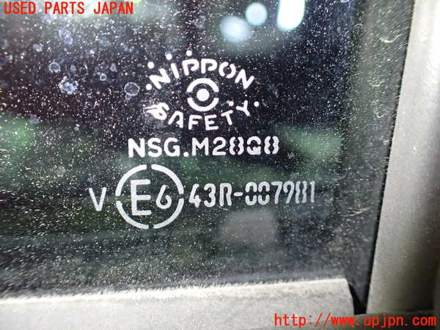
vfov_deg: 46.8
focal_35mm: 30
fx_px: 381
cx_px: 220
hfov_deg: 60.0
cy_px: 165
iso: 800
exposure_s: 1/40
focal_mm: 5.4
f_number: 2.3
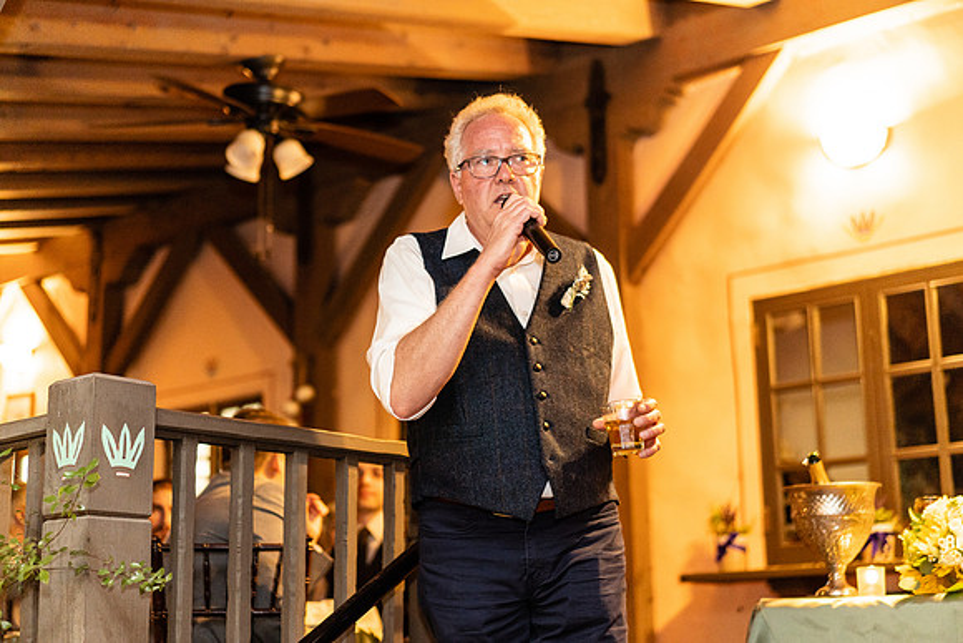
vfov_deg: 24.6
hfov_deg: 36.2
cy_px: 322
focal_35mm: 55
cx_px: 482
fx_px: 1472
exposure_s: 1/160
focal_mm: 55
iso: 1600
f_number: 2
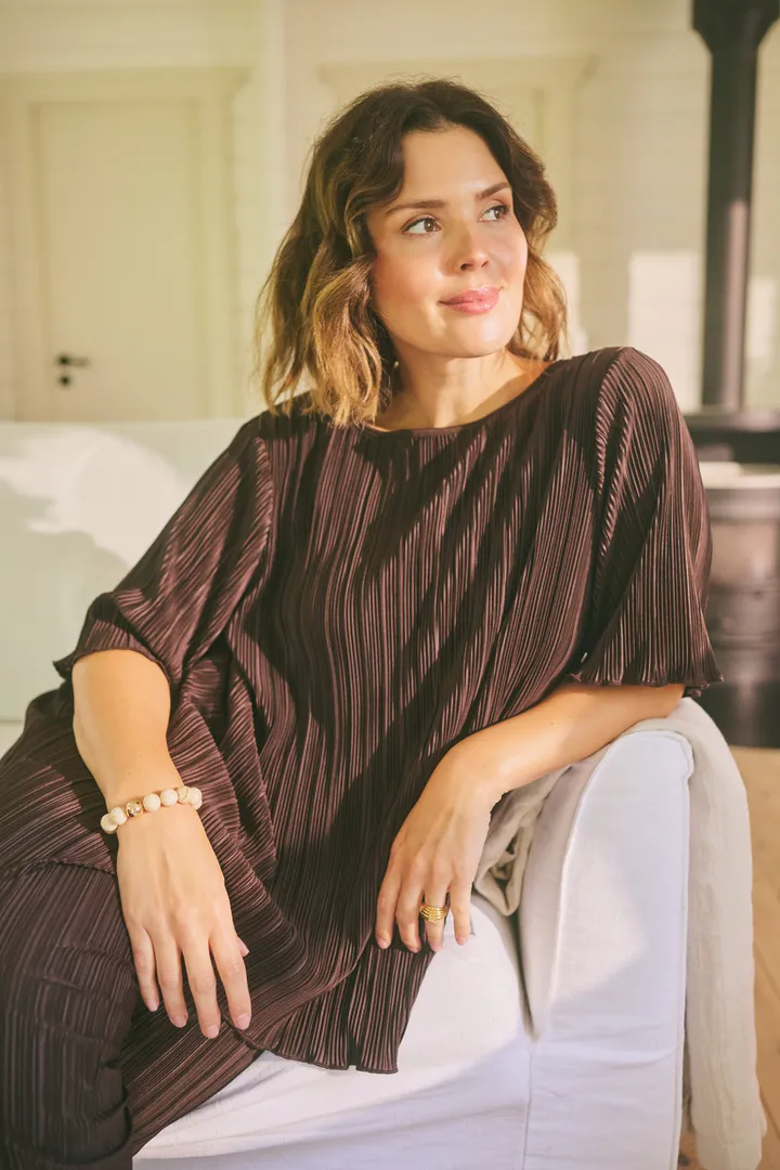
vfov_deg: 54.4
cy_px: 585
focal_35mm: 35
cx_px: 390
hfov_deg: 37.9
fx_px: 1137
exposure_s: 1/80
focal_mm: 35
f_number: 2.5
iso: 1600
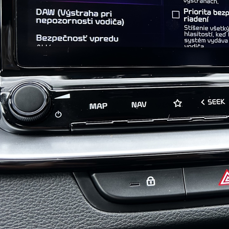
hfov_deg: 25.2
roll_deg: +1.0
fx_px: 479
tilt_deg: -0.4
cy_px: 69
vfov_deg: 26.7
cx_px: 244
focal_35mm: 64
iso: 50
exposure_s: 1/114
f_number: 1.5
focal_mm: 5.7
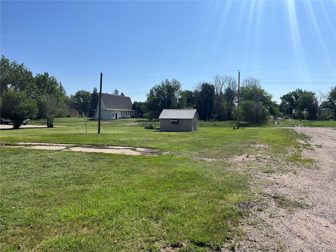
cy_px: 126
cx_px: 168
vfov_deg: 53.1
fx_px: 252
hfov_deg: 67.3
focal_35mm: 26
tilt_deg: -3.4
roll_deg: +0.1
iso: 50
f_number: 1.6
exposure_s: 1/6173
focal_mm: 5.1
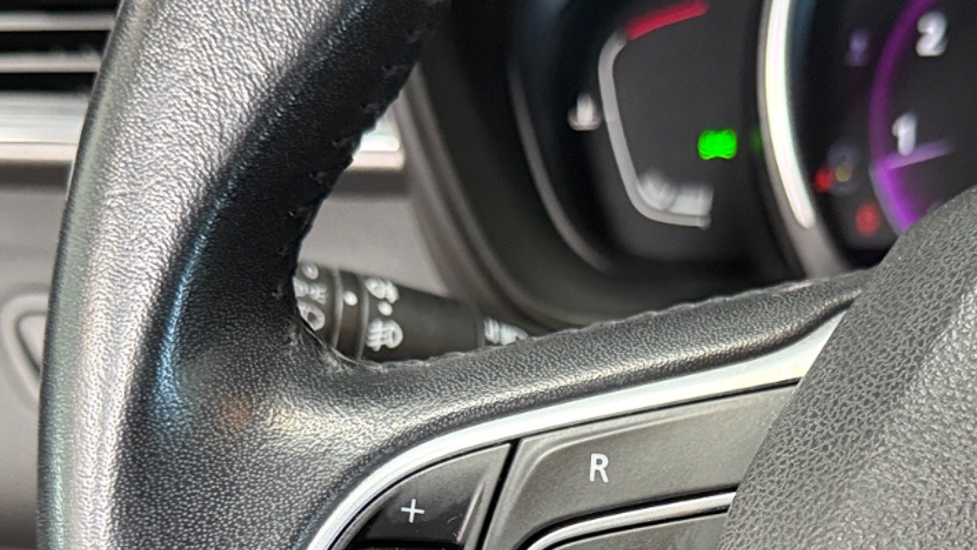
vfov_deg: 19.4
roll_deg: +3.5
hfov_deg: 35.3
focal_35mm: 59
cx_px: 602
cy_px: 635
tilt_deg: -34.9
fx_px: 1529
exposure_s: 1/50
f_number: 1.78
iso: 640
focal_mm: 6.76
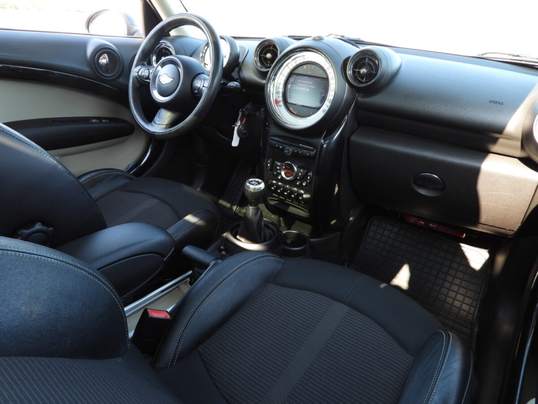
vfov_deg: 56.8
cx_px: 269
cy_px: 202
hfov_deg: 71.6
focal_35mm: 24
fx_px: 373
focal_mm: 4.3
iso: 100
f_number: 2.8
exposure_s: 1/60
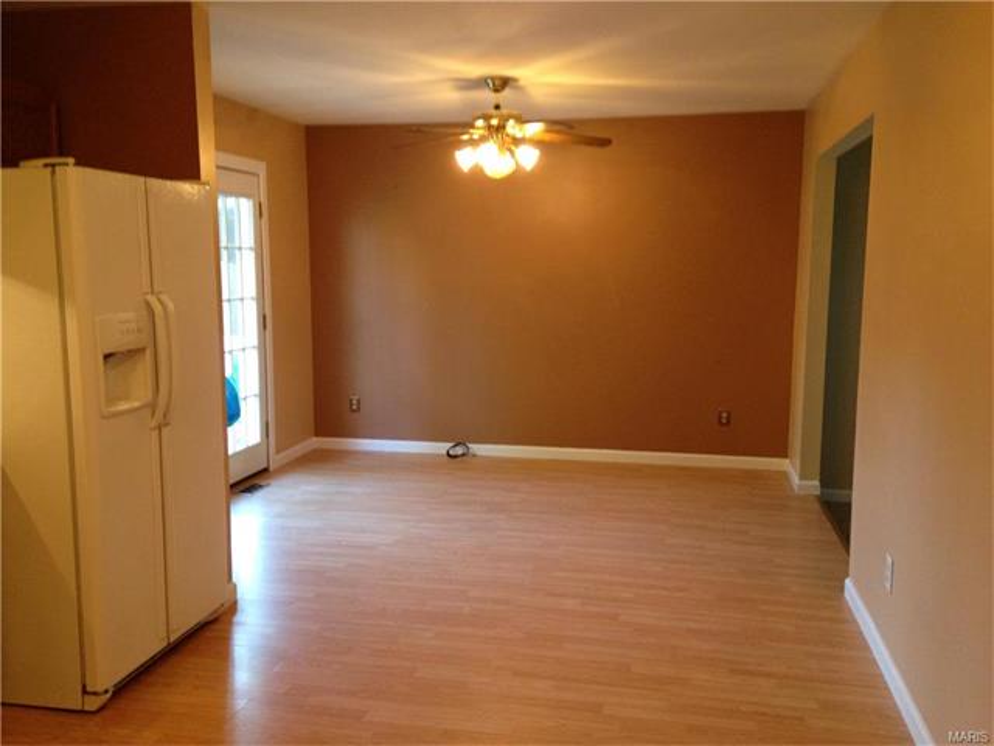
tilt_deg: -8.3
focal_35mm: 33
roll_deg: +0.2
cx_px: 497
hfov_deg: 55.4
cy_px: 373
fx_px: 948
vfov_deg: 42.9
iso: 160
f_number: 2.4
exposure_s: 1/20
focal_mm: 4.12
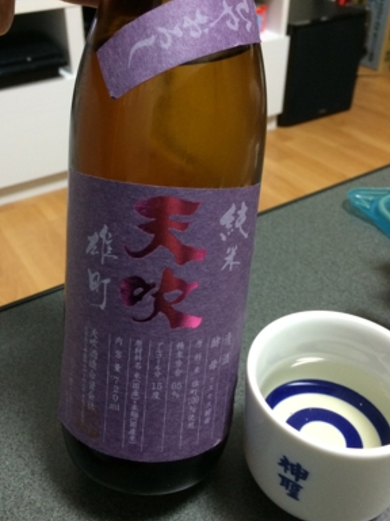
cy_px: 237
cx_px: 168
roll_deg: +3.1
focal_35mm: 34
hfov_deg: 41.7
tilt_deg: -34.7
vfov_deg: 53.9
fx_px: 511
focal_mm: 4.15
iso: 250
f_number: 2.2
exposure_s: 1/30
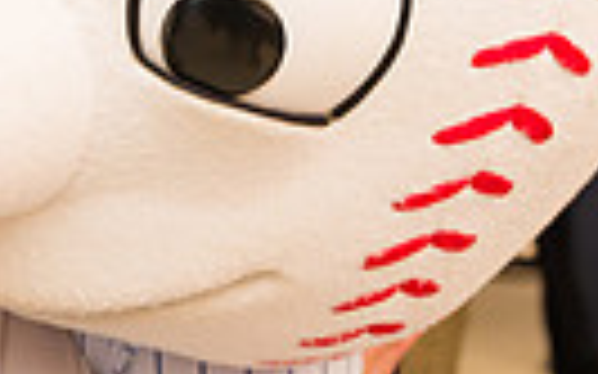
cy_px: 77
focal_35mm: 107
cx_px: -67
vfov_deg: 12.2
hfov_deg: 18.7
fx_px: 1743
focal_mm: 24
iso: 400
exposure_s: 1/200
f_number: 4
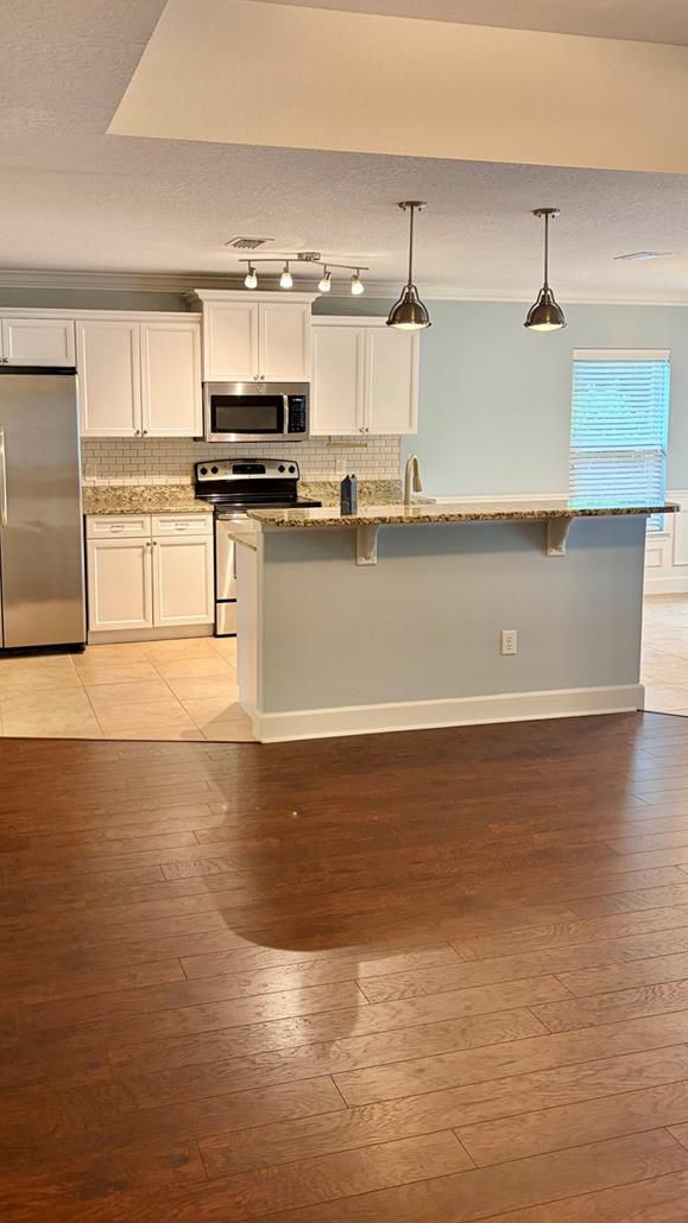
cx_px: 296
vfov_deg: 59.4
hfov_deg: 35.6
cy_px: 564
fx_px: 1071
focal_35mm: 33
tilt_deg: -6.1
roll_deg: +0.5
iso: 125
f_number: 1.6
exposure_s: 1/60
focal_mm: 5.96
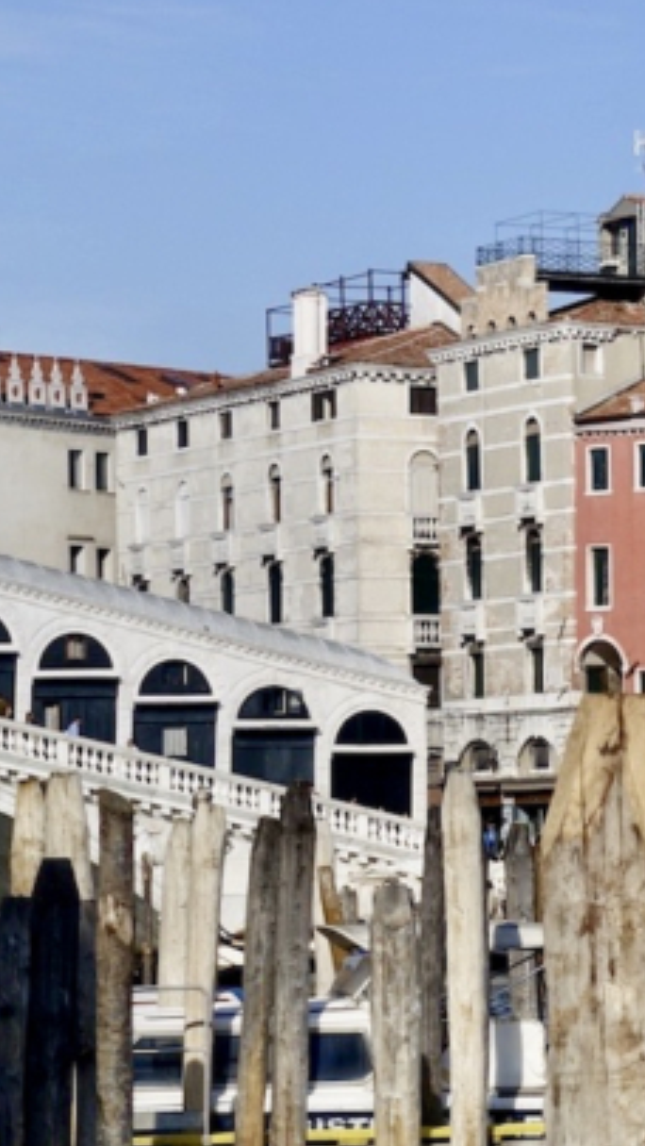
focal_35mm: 173
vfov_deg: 12.4
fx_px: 5257
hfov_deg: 6.9
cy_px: 635
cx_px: 945
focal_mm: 23.9
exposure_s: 1/100
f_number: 5.6
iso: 125
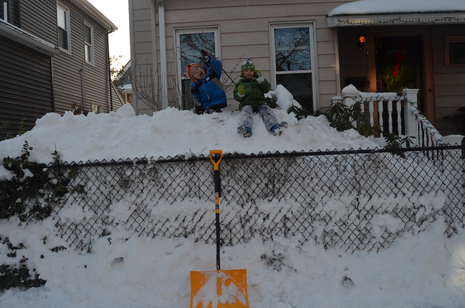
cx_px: 232
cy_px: 154
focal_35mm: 27
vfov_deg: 47.7
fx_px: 348
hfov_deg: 67.5
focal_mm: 18
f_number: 7.1
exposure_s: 1/200
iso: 200
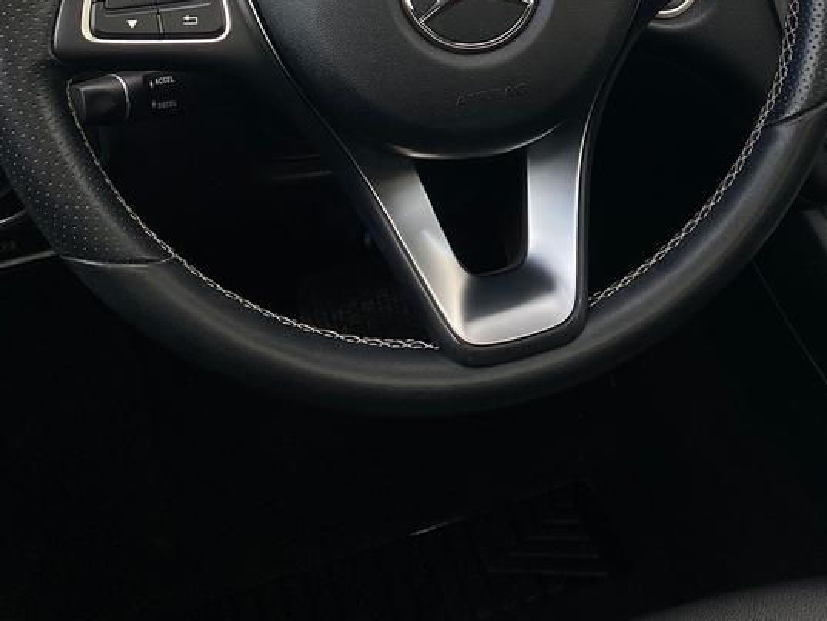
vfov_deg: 22.2
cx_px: 739
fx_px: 1482
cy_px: -82
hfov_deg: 29.9
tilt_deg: -19.6
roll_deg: +3.2
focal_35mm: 62
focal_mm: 4.25
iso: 50
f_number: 1.8
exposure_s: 1/122
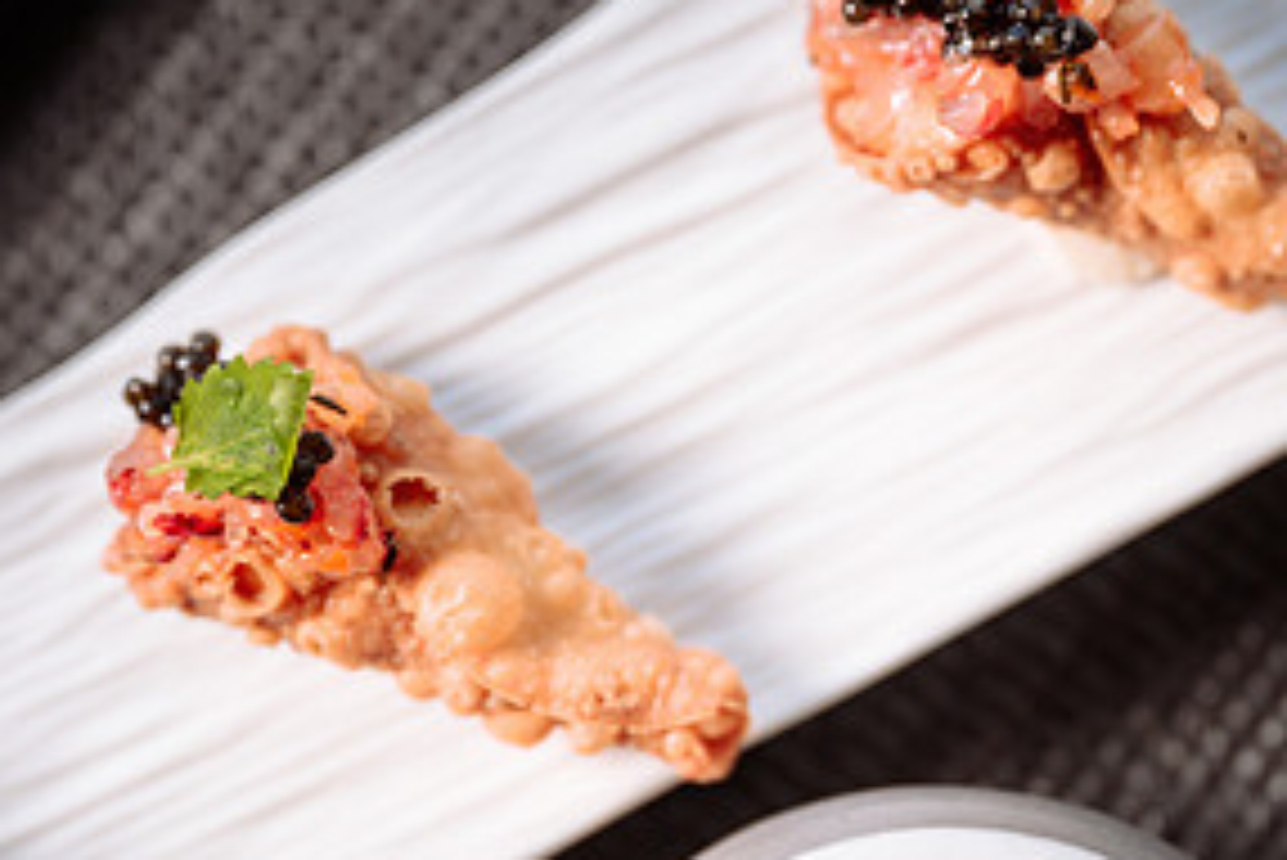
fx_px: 5079
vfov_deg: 9.7
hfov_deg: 14.4
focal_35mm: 142
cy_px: 556
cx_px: 792
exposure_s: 1/160
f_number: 2.8
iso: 100
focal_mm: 70
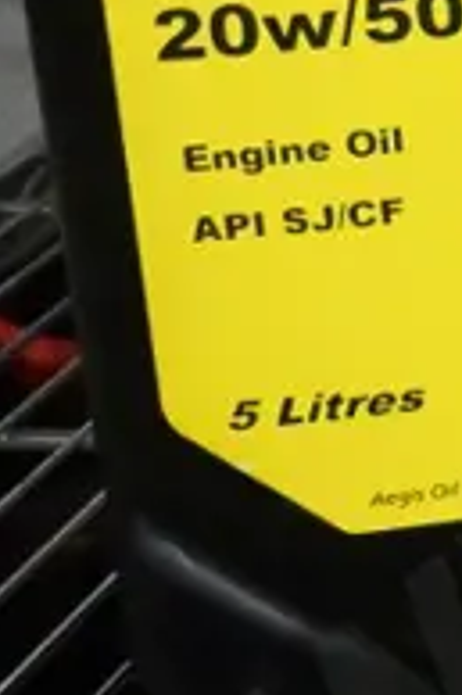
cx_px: 1730
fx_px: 2545
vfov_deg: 14.6
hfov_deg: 7.7
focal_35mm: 132
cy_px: -305
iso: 6400
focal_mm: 12
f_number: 3.5
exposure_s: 1/640
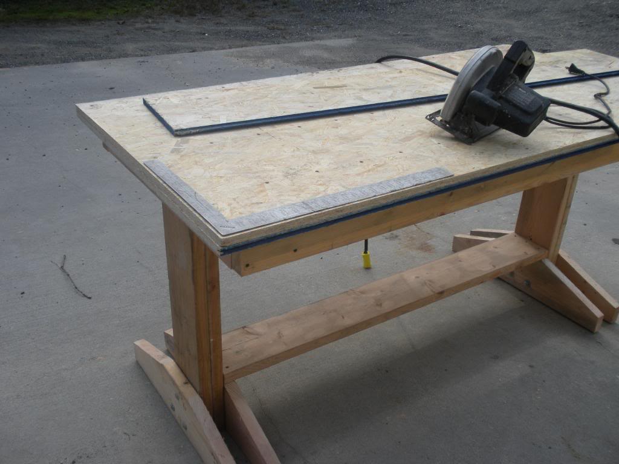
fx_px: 644
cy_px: 232
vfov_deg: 39.7
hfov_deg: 51.4
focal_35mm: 36
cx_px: 310
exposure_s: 1/349
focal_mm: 6.3
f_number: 3.5
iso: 64
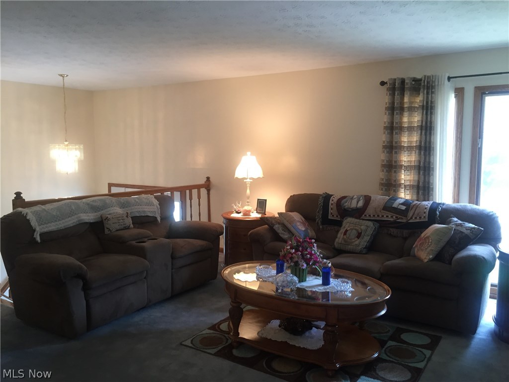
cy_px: 191
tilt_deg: -7.0
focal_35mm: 29
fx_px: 426
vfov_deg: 48.2
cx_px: 254
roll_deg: -0.4
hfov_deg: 61.7
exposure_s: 1/30
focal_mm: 4.15
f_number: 2.2
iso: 100
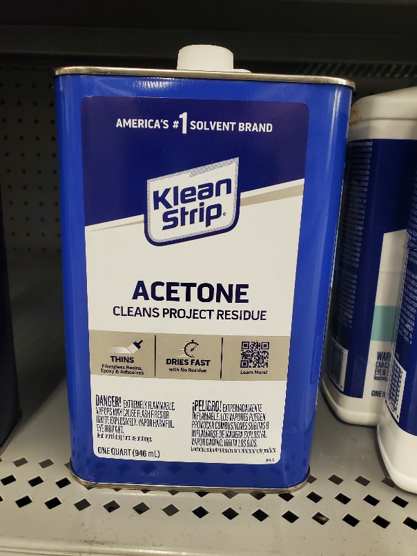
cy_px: 278
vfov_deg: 67.3
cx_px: 208
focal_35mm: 26
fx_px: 418
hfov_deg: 53.0
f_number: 2.4
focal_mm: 4.3
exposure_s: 1/40
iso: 250
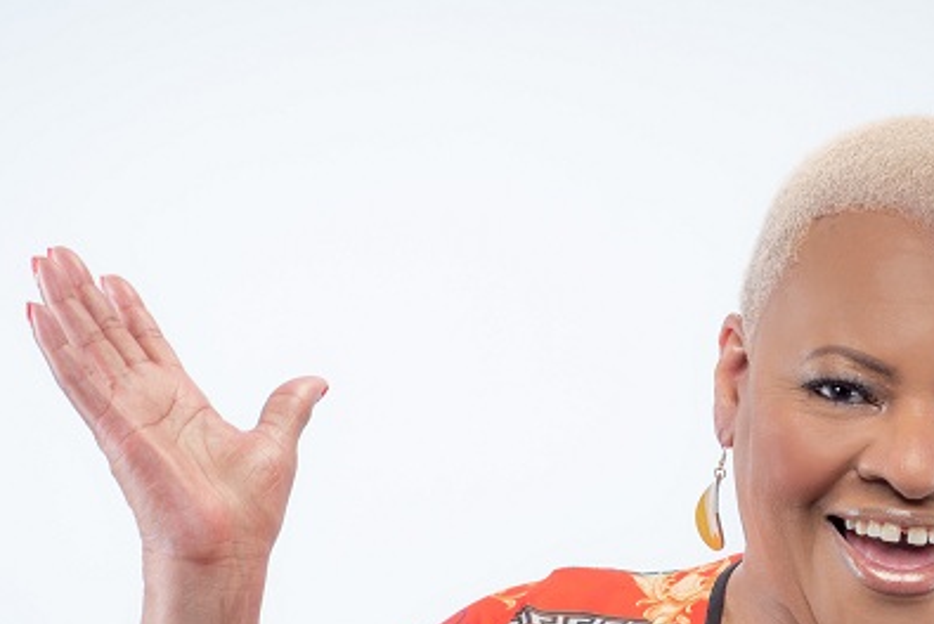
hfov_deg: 10.1
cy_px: 461
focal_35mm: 203
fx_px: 5270
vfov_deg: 6.8
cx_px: 616
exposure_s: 1/200
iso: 50
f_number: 13
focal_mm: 80
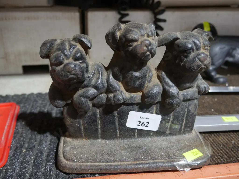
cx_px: 120
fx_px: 249
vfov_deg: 39.7
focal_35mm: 36
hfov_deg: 51.4
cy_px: 90
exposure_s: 1/60
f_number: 4
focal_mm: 18
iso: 1000
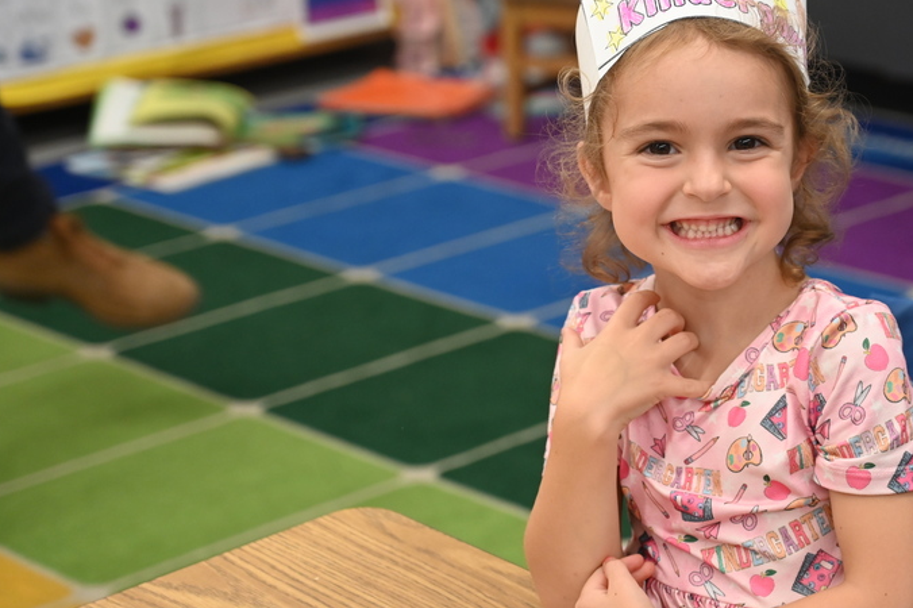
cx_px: 660
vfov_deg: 12.9
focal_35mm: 106
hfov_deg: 19.2
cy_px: 206
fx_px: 2687
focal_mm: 70
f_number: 4
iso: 2000
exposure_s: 1/125
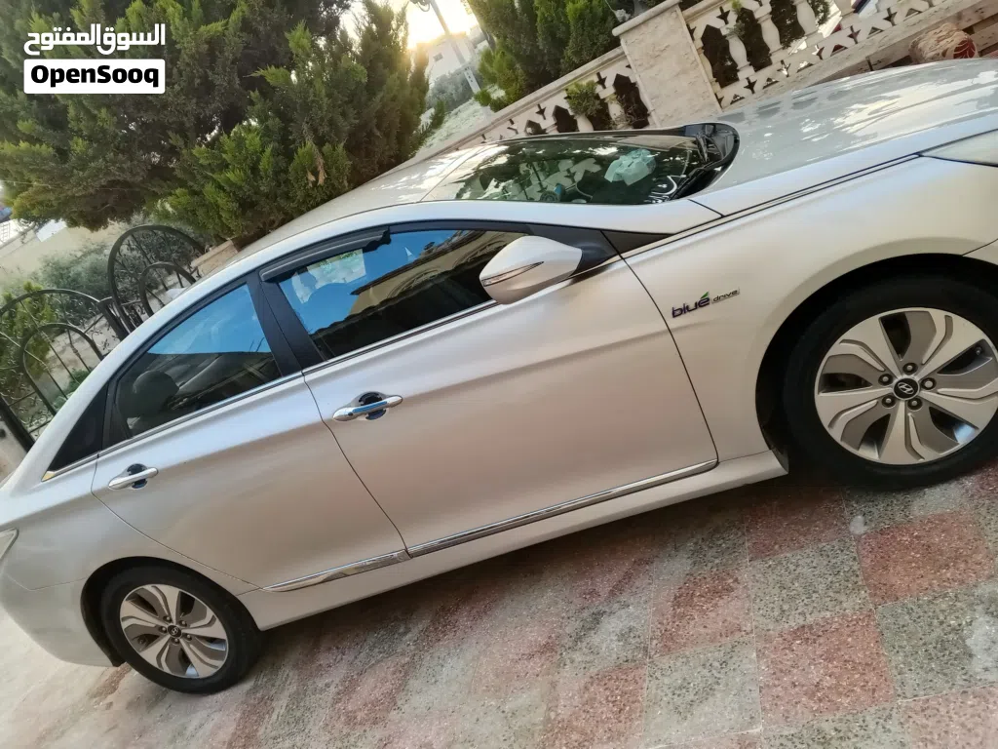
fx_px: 663
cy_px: 374
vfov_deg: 58.9
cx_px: 499
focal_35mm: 23
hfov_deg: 73.9
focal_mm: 4.09
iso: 389
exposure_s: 1/100
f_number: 1.6
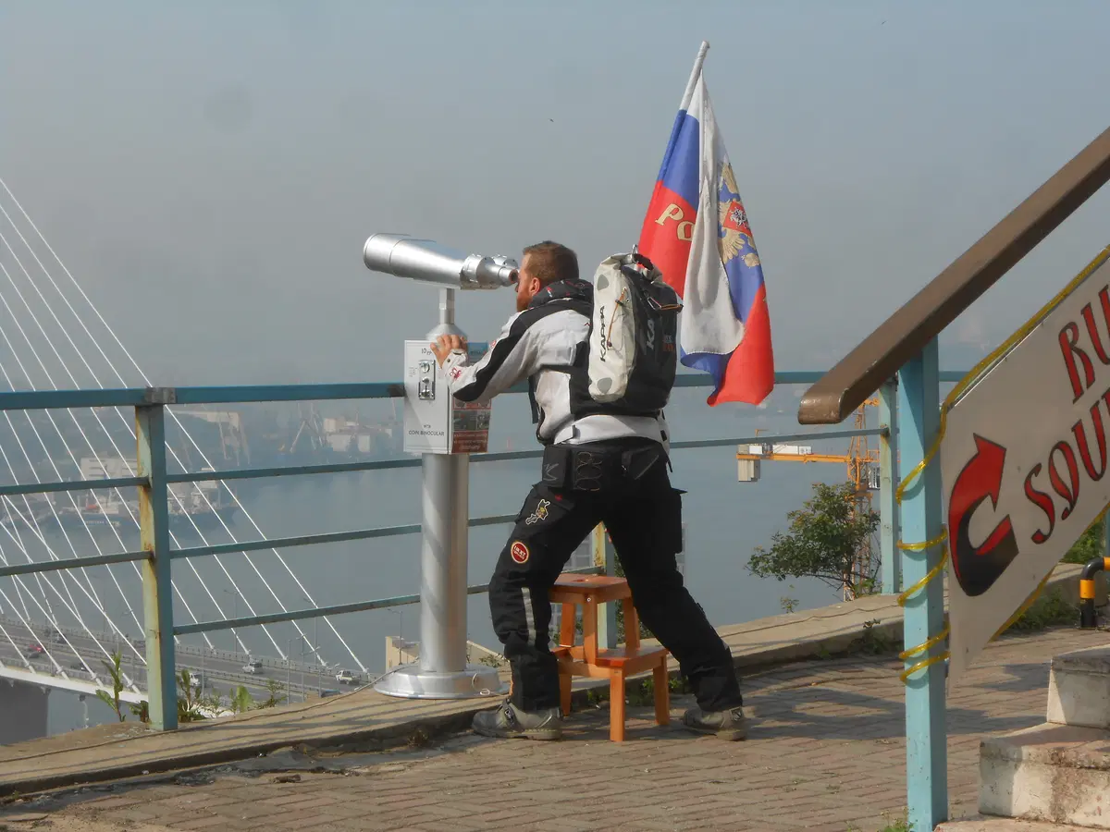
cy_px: 416
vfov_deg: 18.2
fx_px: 2597
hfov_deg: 24.1
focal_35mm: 81
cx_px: 555
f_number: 6.6
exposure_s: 1/500
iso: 80
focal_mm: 14.5
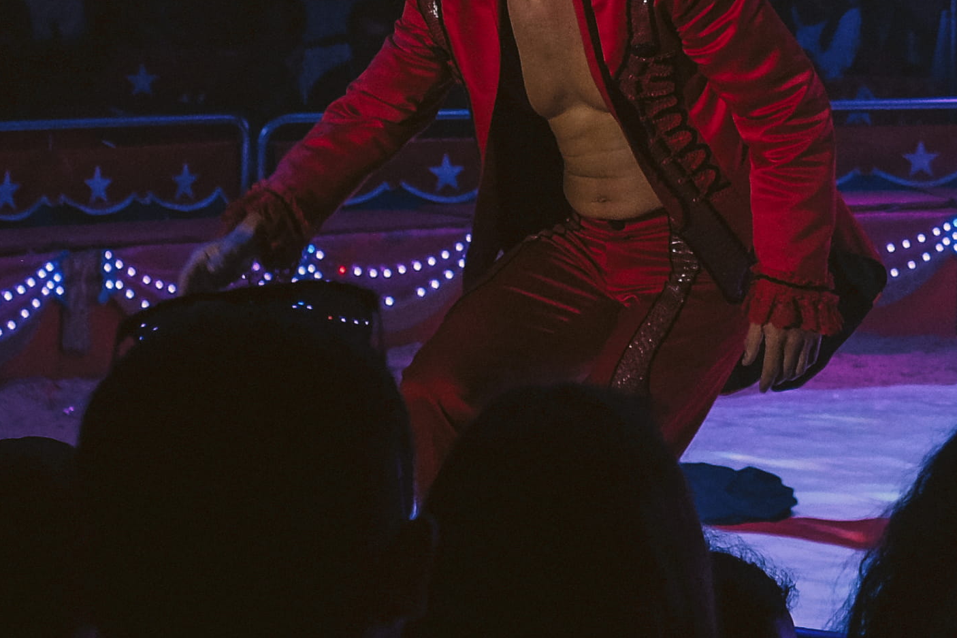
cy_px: -456
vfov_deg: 7.6
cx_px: 623
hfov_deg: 11.7
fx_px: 4651
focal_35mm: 175
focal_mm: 27
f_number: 3.6
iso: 1250
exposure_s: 1/250
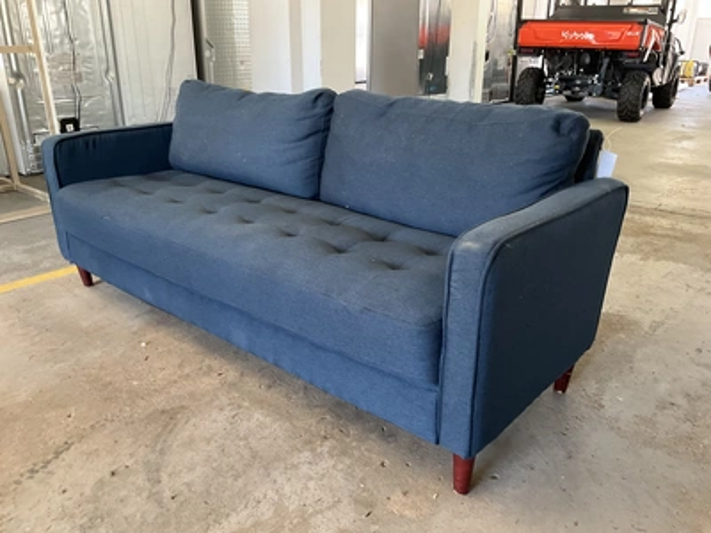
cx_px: 356
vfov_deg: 48.2
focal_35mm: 29
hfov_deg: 61.7
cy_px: 266
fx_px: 596
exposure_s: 1/40
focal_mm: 3
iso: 200
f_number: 1.8
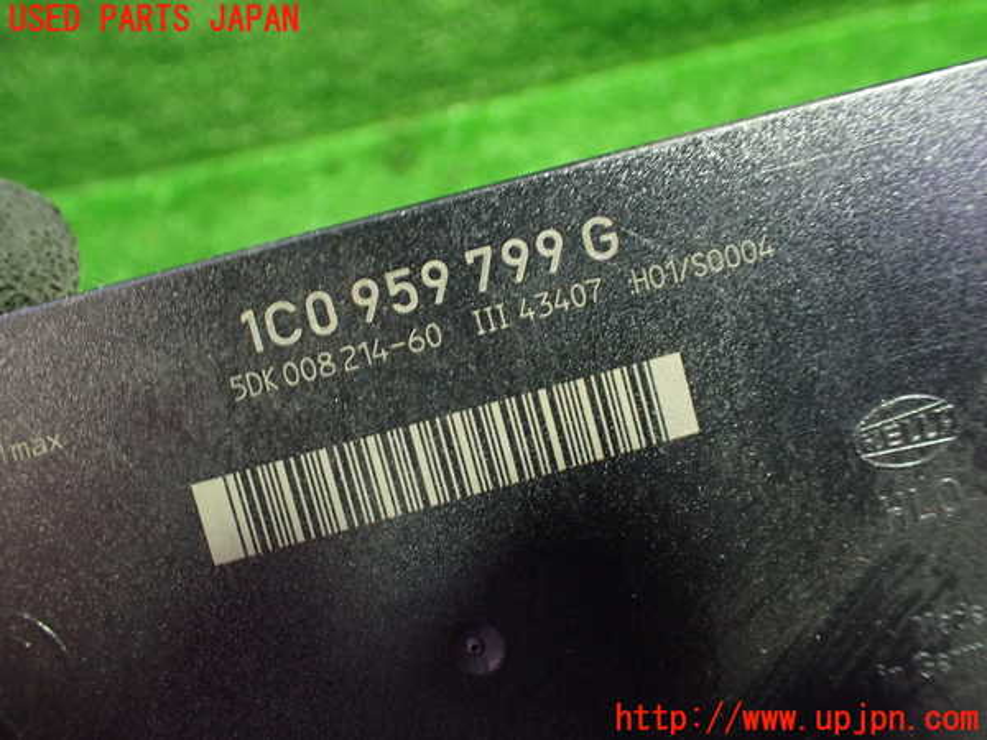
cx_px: 494
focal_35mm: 30
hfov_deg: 60.0
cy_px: 370
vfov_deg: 46.8
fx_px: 855
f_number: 2.3
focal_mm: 5.4
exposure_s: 1/40
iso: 800
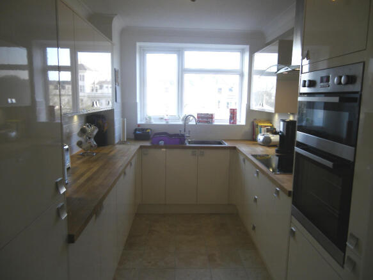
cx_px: 186
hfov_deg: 63.5
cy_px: 140
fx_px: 302
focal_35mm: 28
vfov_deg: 49.7
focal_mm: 4.9
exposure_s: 1/80
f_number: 2.6
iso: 64
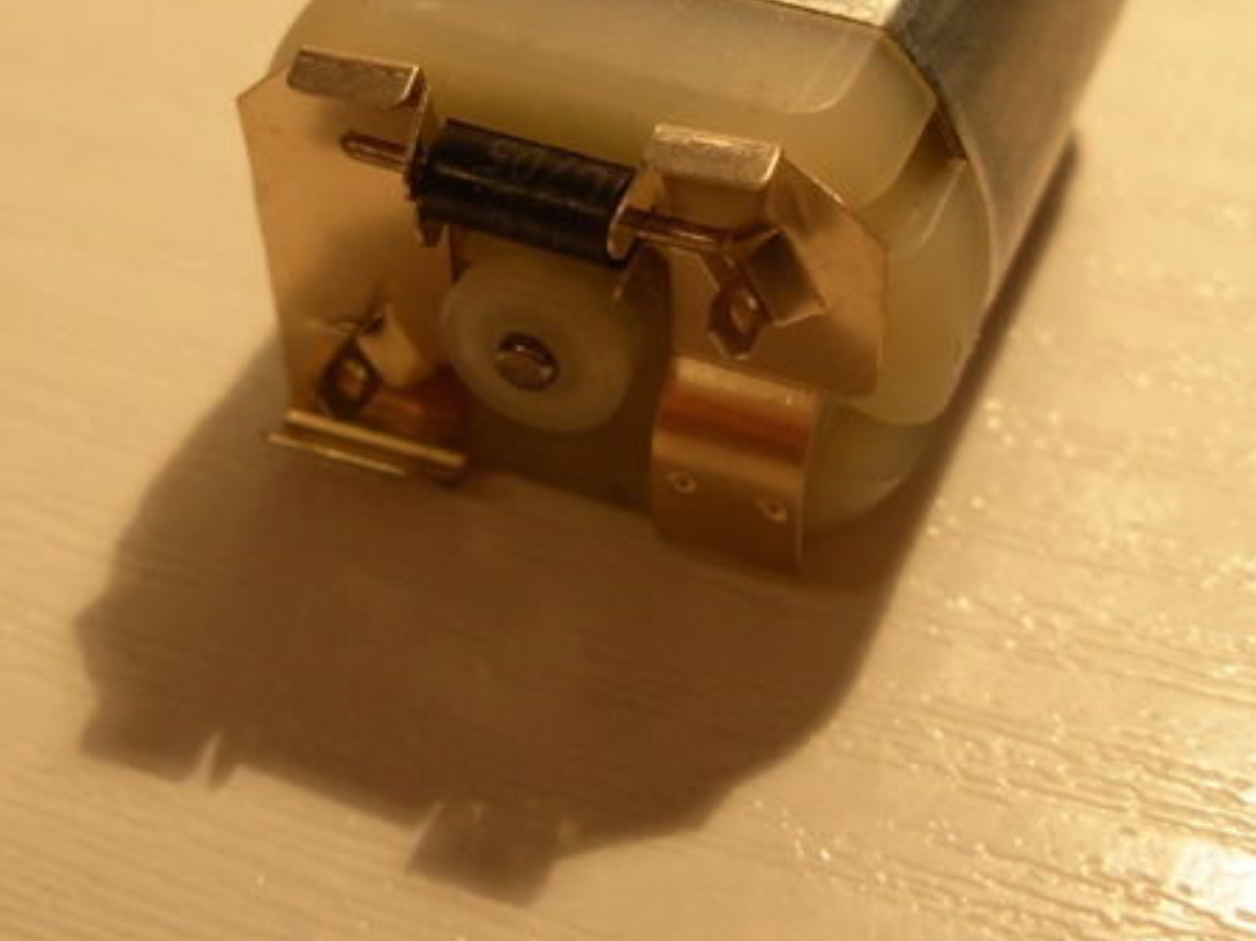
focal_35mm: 68
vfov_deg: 21.2
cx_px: 652
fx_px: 2467
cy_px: 124
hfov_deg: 28.6
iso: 79
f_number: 2.9
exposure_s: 1/11.3
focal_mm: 6.3
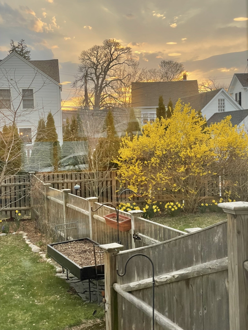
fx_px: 497
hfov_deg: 28.0
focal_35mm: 52
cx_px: 124
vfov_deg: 36.8
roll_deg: +1.8
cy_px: 165
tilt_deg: -2.3
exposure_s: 1/120
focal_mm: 6
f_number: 2
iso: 125
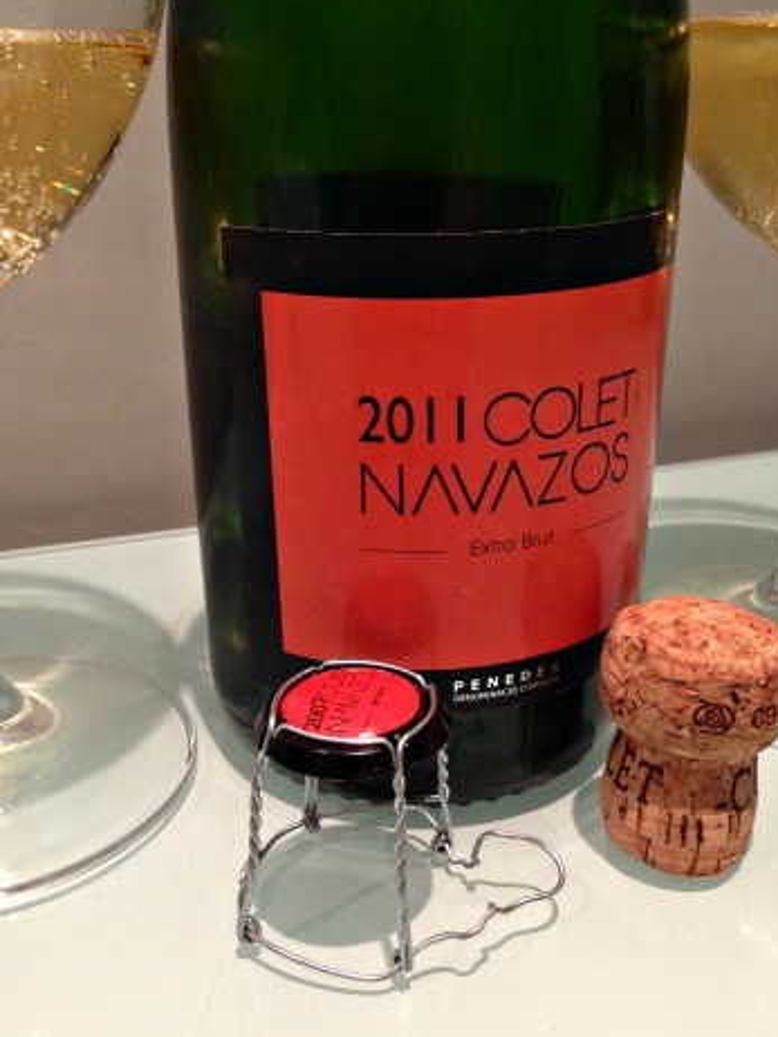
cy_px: 552
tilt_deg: -22.6
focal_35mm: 38
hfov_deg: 37.7
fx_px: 1139
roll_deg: -0.1
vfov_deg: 49.0
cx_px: 413
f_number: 2.4
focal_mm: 4.12
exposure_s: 1/20
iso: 160
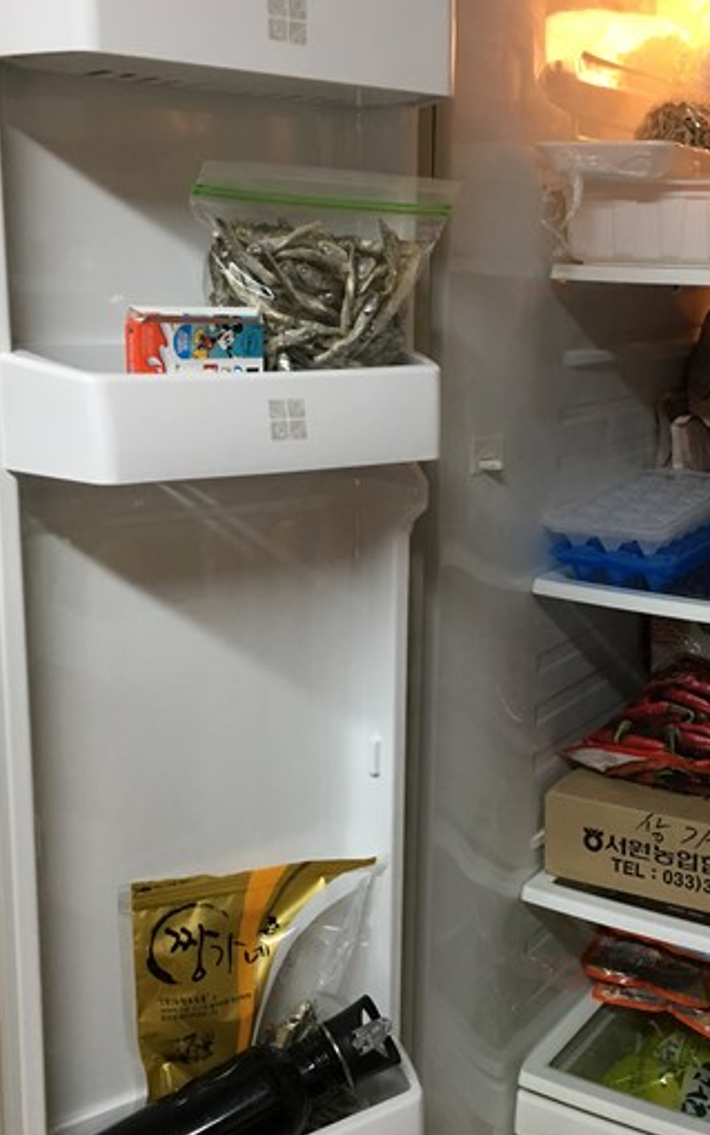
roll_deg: -0.9
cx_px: 476
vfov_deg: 44.3
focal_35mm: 45
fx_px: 1392
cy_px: 606
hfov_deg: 28.4
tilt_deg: -13.6
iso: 100
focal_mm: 4.15
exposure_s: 1/30
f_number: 2.2
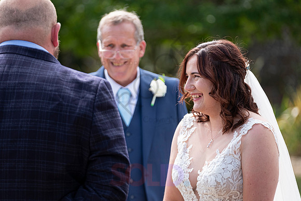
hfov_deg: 9.2
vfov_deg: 6.1
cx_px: 150
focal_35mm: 225
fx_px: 1880
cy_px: 85
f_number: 2.8
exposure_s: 1/1000
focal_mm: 129.2
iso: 200
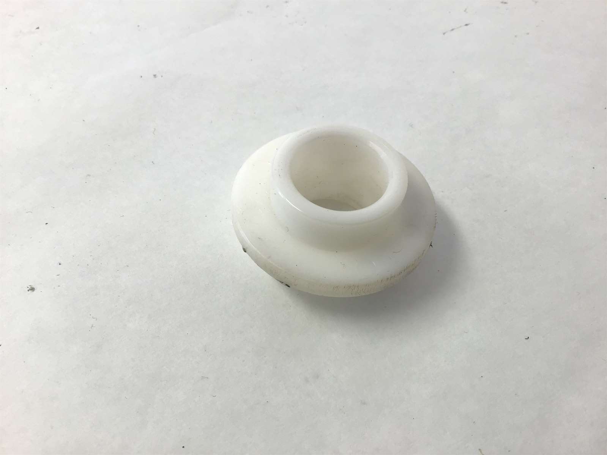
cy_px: 228
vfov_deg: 45.4
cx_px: 304
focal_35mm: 31
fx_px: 544
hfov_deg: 58.4
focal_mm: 3.3
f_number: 2.4
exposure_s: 1/60
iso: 25
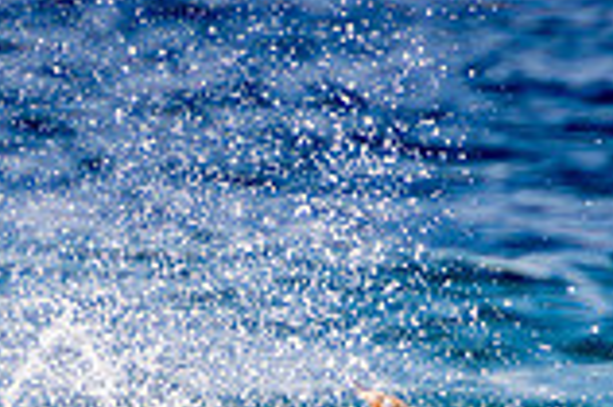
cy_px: 707
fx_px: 37490
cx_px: 279
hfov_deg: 0.9
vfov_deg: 0.6
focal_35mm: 2204
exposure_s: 1/2000
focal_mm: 400
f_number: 5.6
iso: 280
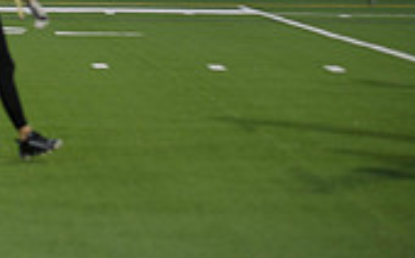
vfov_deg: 3.8
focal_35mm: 341
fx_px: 3854
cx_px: -269
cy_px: -133
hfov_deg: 6.1
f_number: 2.8
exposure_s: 1/200
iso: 360
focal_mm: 98
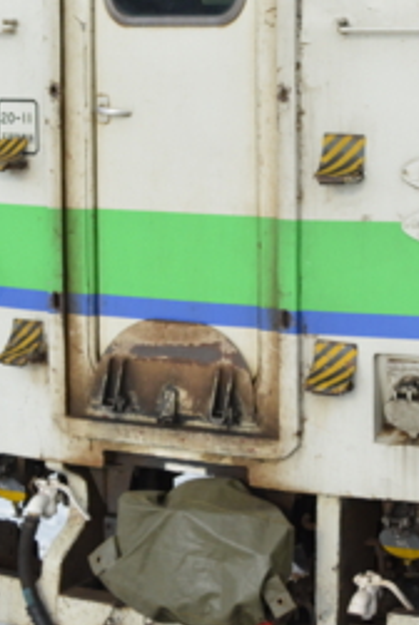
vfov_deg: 19.2
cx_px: 431
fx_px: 1828
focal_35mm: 105
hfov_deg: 12.9
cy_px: 93
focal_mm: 22
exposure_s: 1/4000
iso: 800
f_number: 4.5
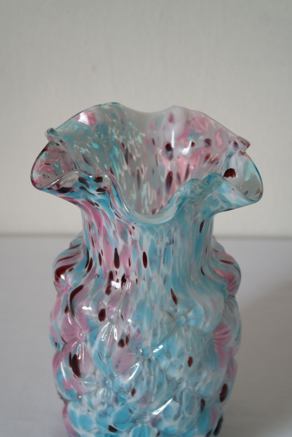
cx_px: 146
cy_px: 218
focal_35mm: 77
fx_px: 937
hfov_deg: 17.7
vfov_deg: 26.3
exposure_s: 1/80
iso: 400
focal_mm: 50
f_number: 5.6
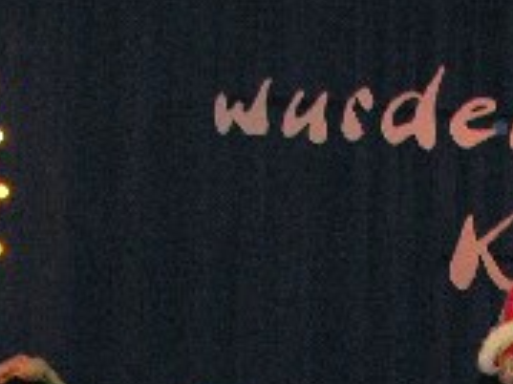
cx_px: 533
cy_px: 685
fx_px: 2651
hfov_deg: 10.9
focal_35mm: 179
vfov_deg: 8.0
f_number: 4.1
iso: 200
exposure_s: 1/60.1
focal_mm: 10.2
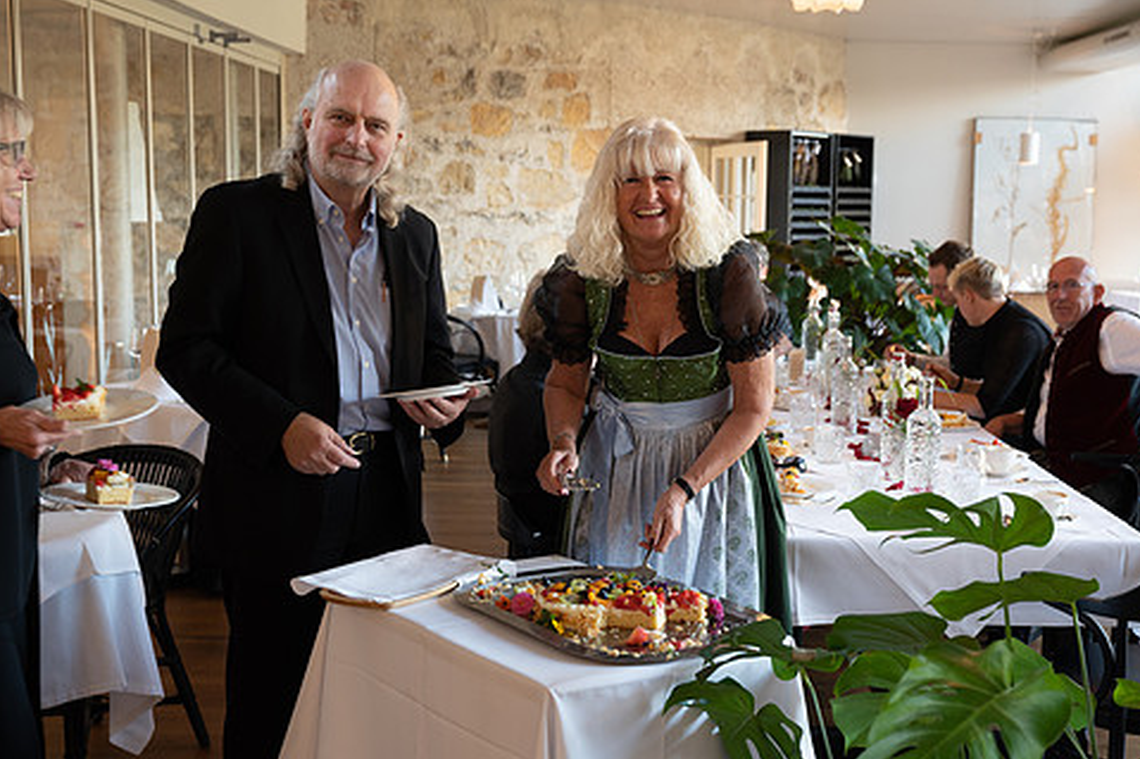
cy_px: 438
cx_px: 647
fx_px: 1456
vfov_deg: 29.2
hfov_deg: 42.7
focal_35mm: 46
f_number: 4
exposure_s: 1/50
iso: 800
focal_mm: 38
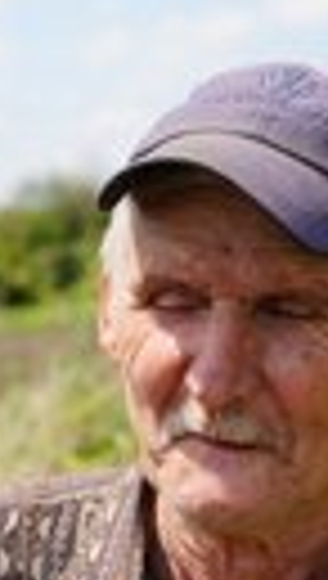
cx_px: 220
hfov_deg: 7.7
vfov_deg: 13.5
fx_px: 2447
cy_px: 380
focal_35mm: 159
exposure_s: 1/400
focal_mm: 49
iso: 80
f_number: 5
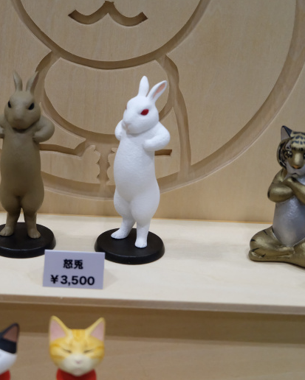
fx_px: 722
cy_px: 191
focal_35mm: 64
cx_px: 114
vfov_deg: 29.6
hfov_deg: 23.8
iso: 2500
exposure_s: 1/125
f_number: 4.7
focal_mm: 29.5
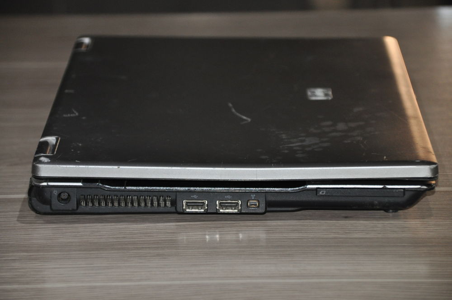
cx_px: 226
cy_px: 150
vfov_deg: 8.7
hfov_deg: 13.1
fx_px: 1975
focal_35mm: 158
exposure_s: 1/60
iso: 800
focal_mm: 105
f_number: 5.6
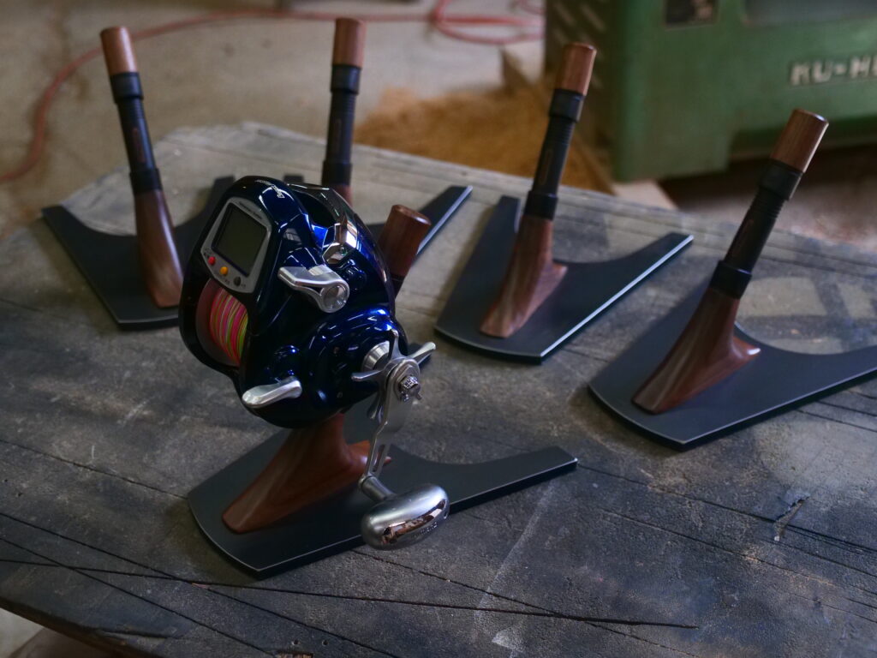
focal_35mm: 48
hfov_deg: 39.7
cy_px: 329
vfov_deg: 30.3
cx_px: 438
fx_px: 1216
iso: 1600
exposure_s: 1/1000
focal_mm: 24
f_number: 2.8
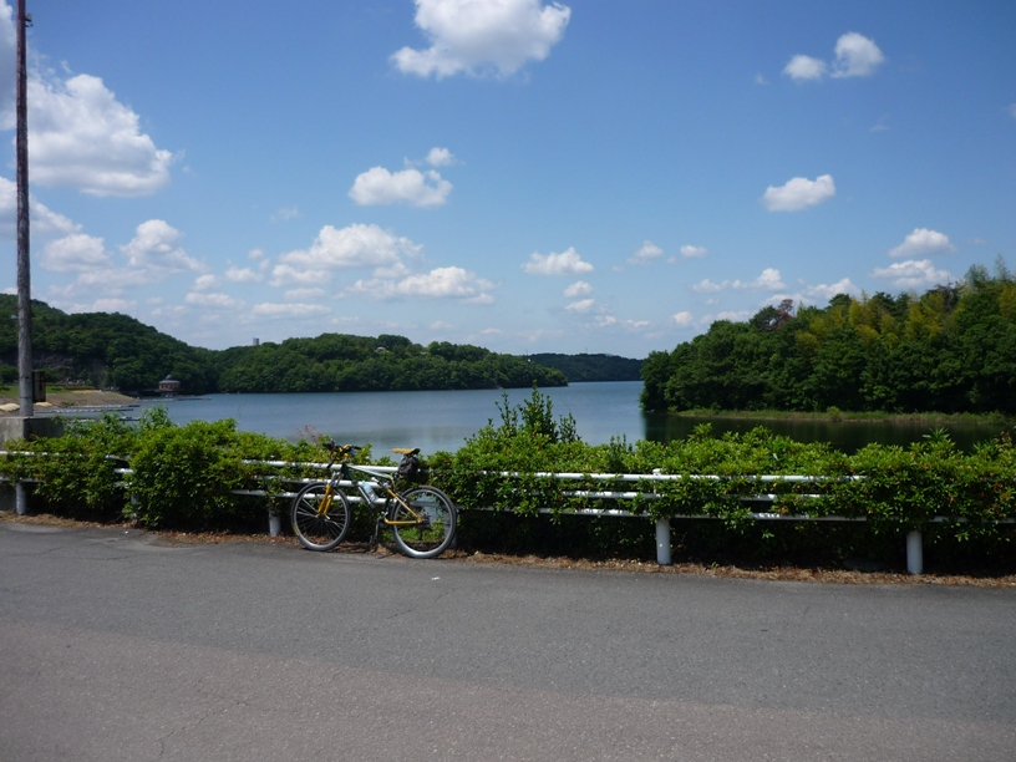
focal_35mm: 33
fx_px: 969
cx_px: 508
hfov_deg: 55.4
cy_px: 381
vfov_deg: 42.9
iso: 100
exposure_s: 1/250
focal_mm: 5.5
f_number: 8
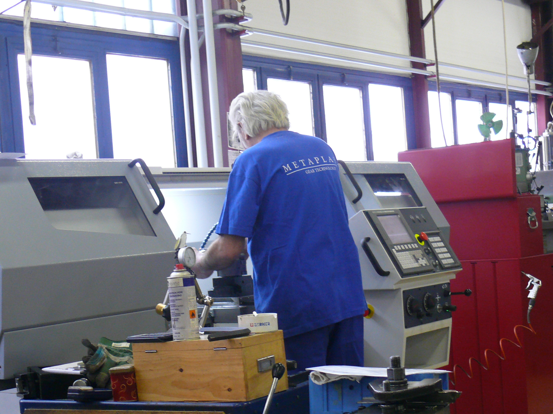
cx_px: 207
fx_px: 1086
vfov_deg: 21.5
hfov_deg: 28.5
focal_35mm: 68
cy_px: 302
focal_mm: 9.5
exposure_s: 1/25
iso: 200
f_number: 3.2
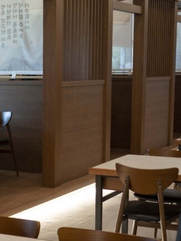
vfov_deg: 21.2
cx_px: -5
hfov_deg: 15.7
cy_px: 158
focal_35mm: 92
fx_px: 642
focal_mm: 41
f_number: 5
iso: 1600
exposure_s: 1/160
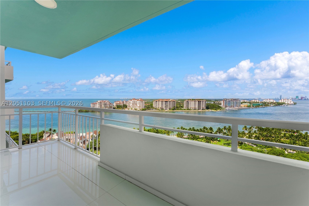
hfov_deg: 104.3
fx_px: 120
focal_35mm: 14
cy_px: 103
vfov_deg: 81.2
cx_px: 154
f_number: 11
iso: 320
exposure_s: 1/500
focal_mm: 14
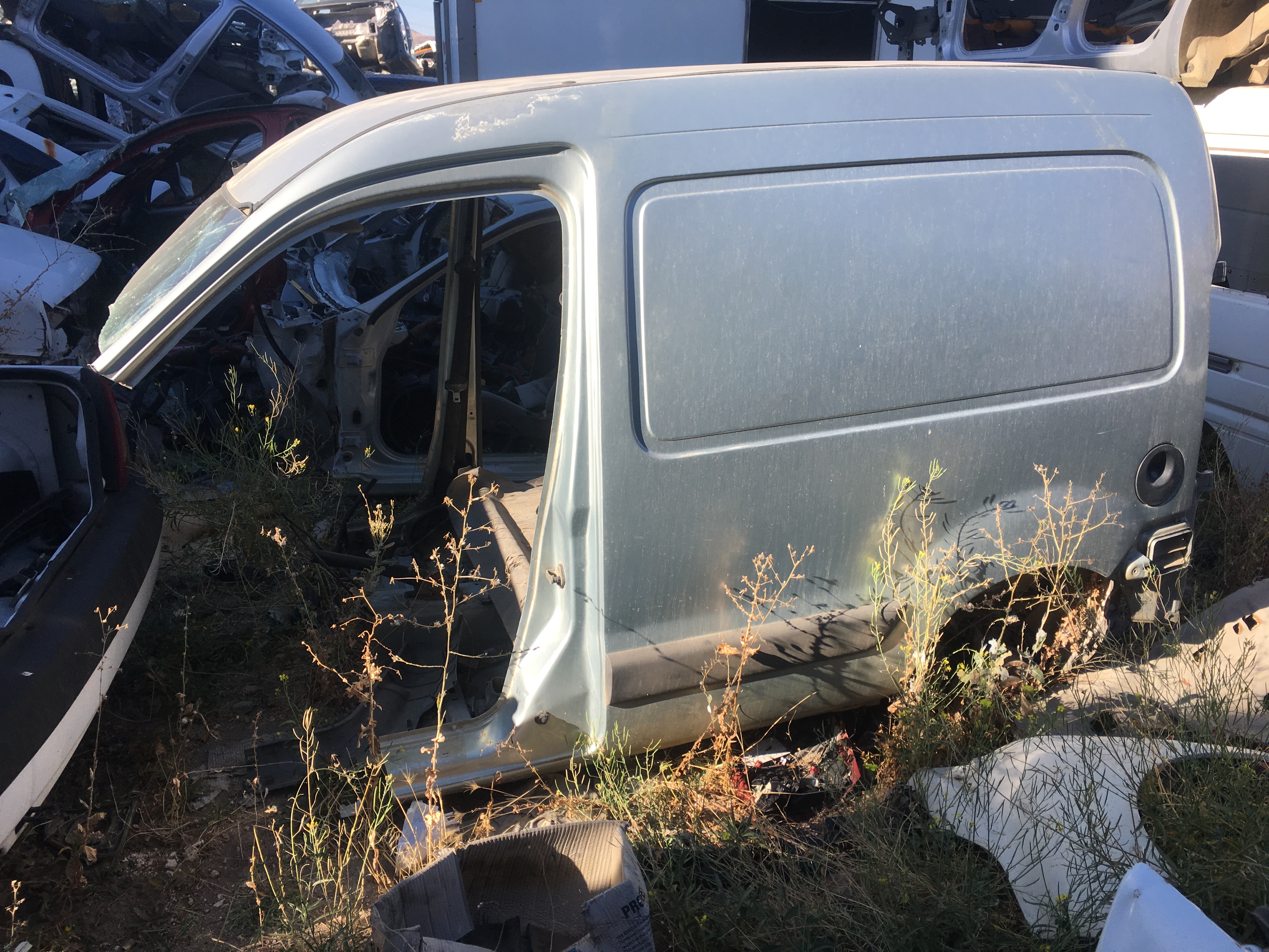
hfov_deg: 61.7
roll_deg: -5.6
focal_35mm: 29
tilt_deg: -16.0
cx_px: 634
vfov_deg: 48.2
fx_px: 1063
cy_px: 476
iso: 25
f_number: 2.2
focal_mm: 4.15
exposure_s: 1/699
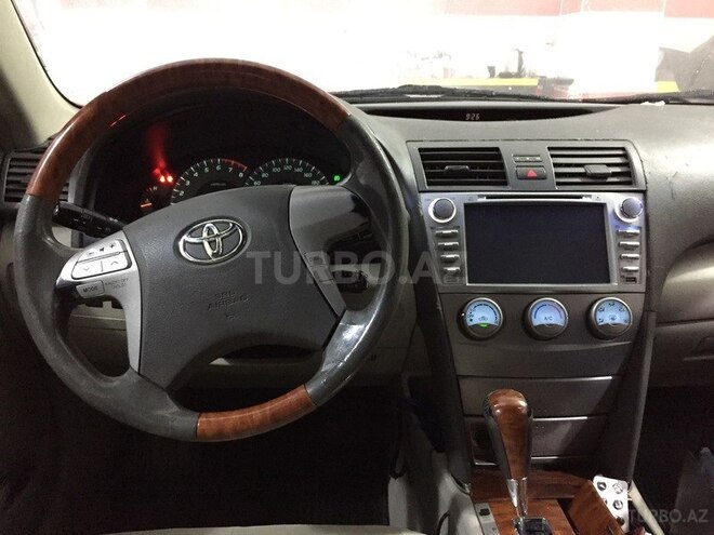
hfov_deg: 61.7
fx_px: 598
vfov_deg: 48.2
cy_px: 268
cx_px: 357
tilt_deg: -19.3
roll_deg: -0.4
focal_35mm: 29
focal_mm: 4.15
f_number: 2.2
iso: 400
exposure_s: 1/17
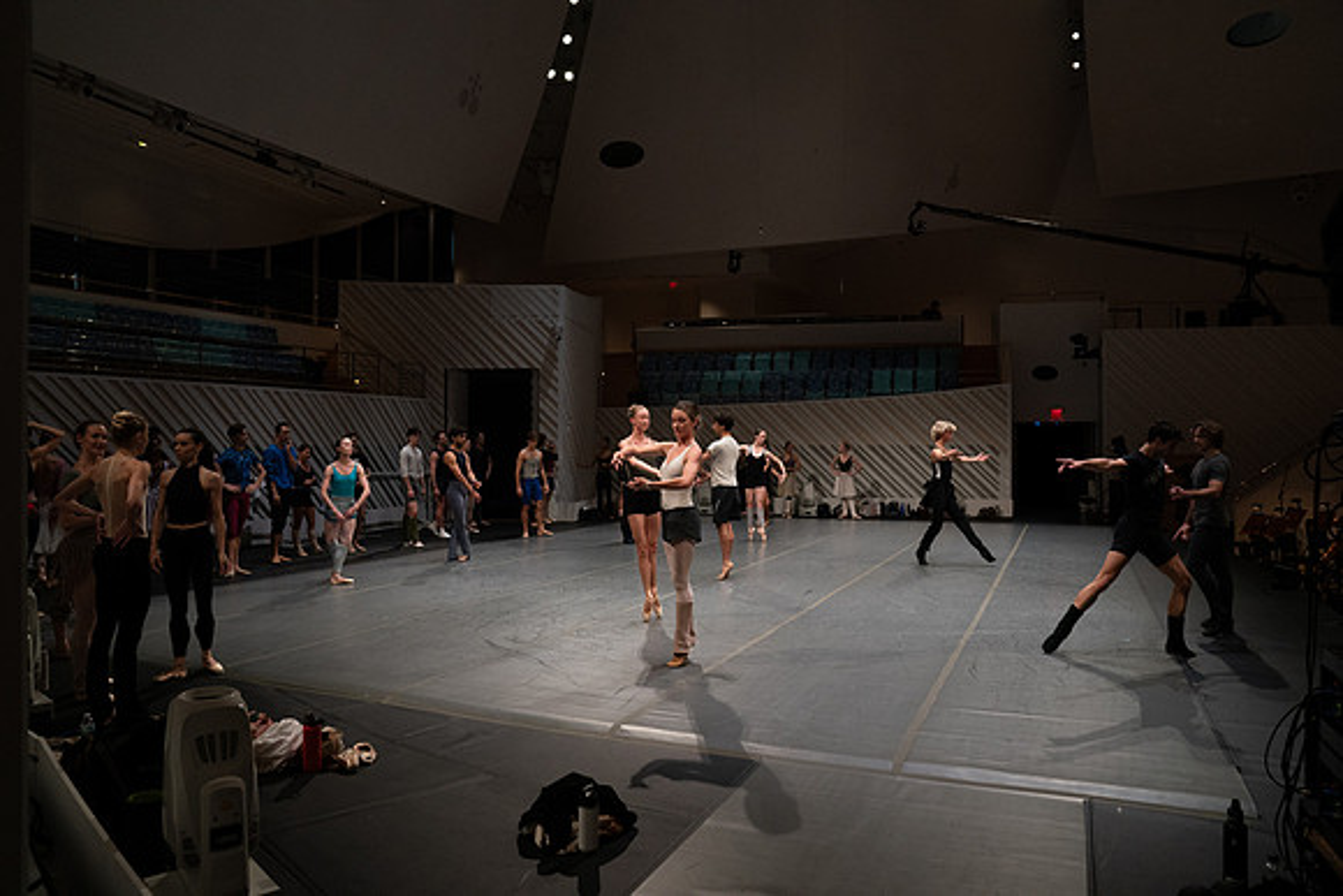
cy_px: 448
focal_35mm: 24
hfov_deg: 73.7
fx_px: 896
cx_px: 672
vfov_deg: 53.2
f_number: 4
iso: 3200
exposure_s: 1/400
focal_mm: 24
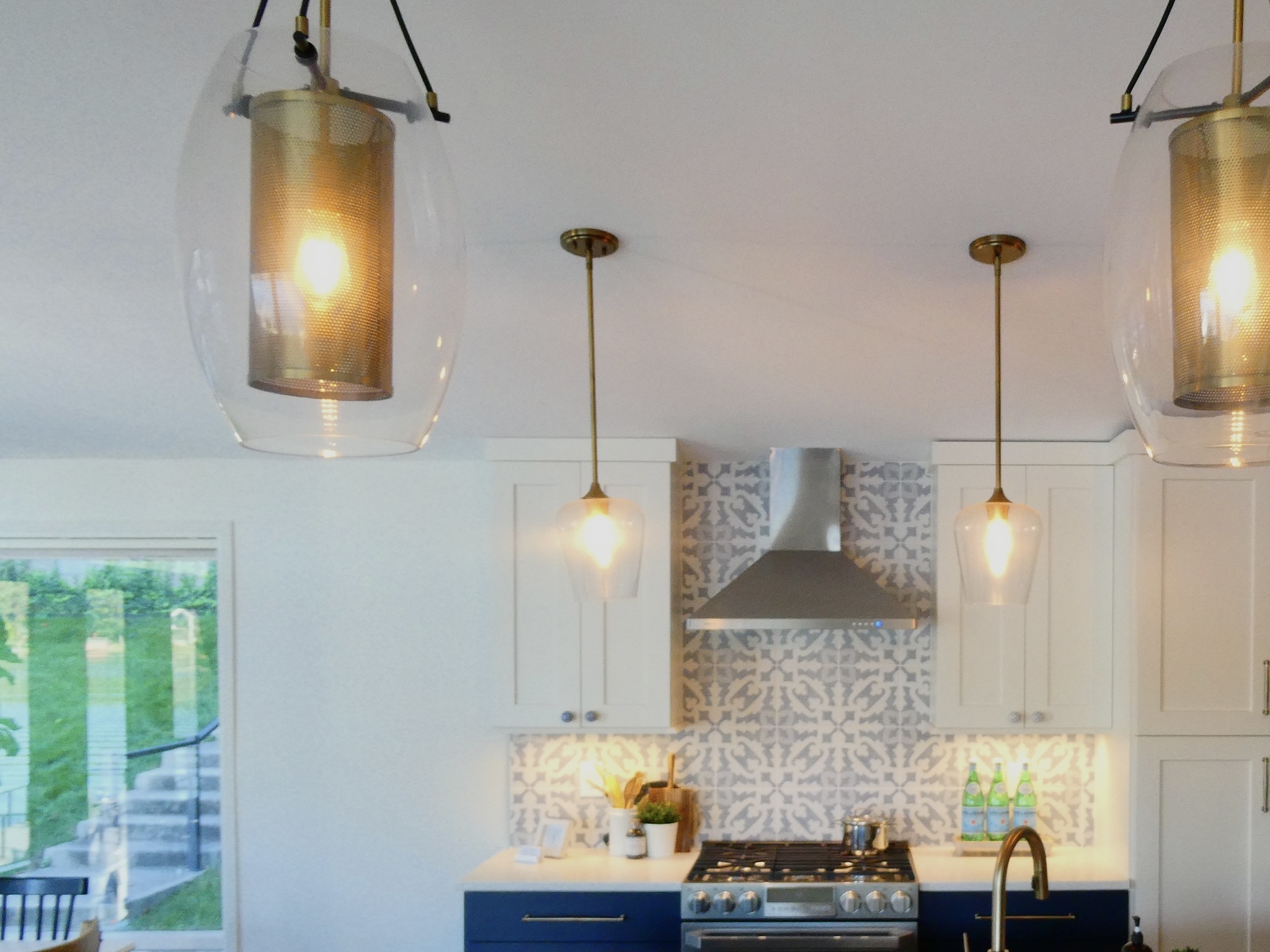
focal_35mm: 36
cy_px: 672
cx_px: 868
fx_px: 1321
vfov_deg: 39.0
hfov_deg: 50.2
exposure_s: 1/60
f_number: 3.3
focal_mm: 4.3
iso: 250
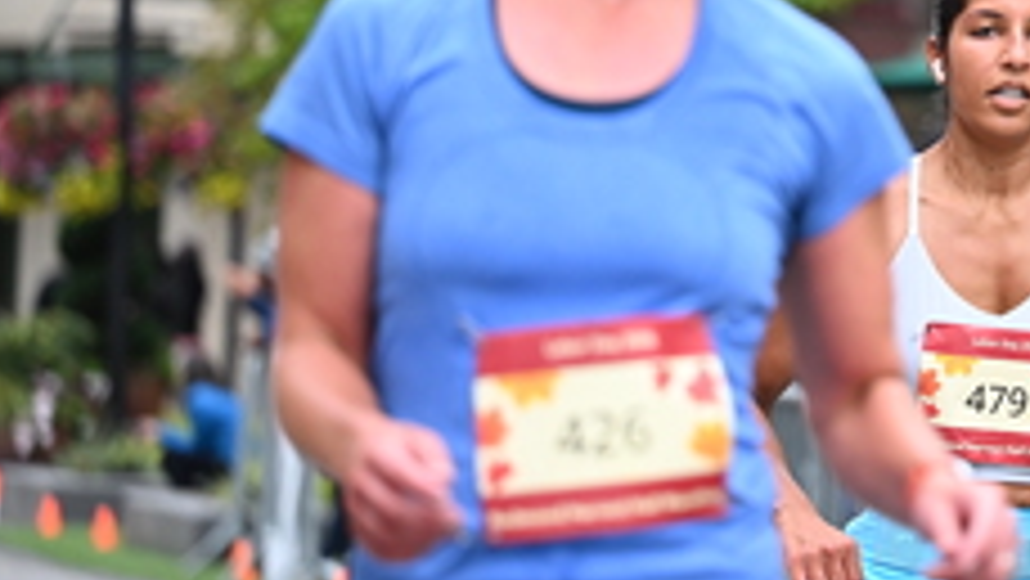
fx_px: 7896
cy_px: 92
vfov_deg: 4.2
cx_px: 1228
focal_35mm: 289
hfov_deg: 7.4
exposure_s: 1/1600
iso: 640
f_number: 2.8
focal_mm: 115
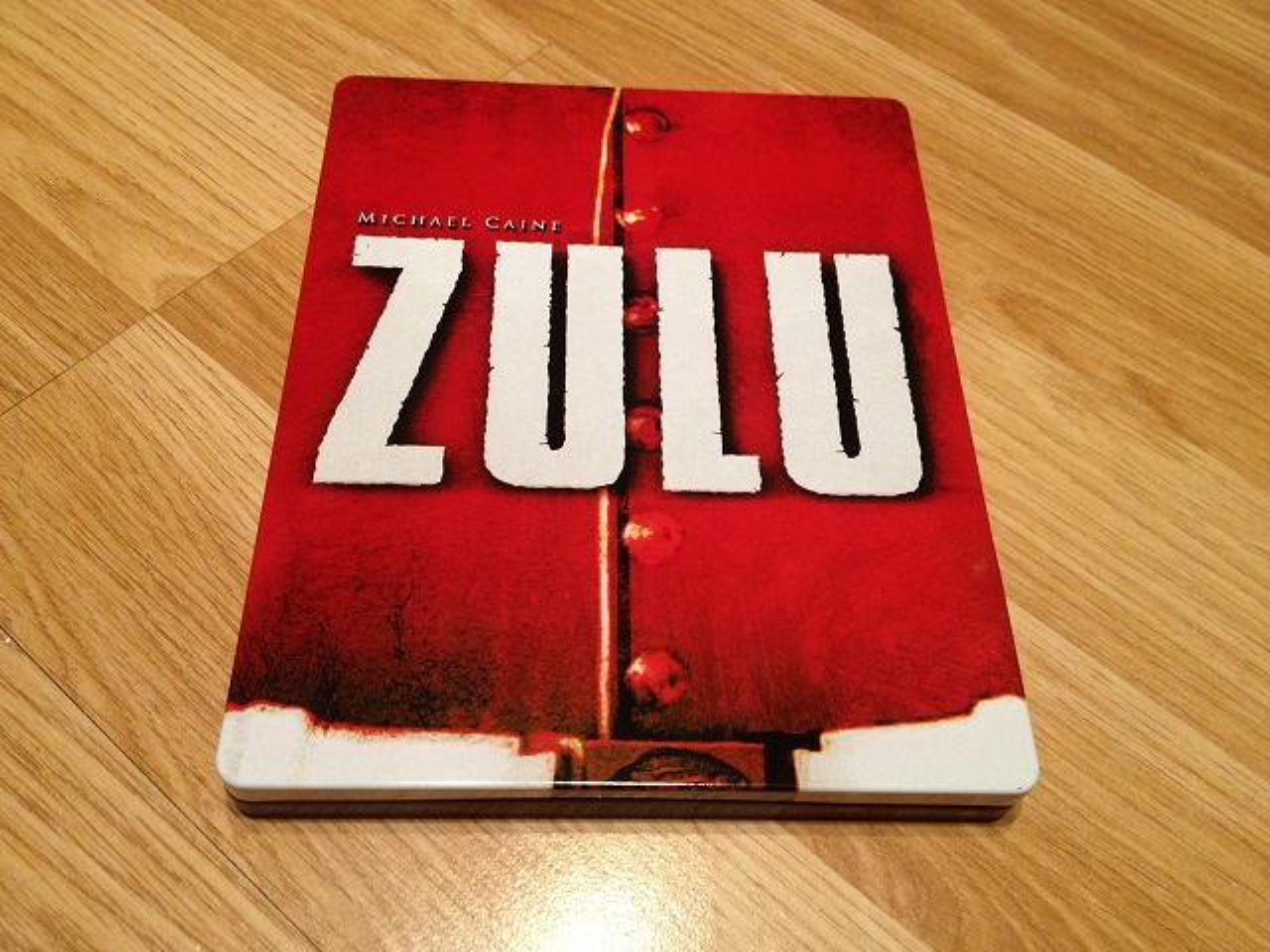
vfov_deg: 40.7
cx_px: 635
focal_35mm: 35
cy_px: 476
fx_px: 1284
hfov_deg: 52.6
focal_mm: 4.28
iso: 160
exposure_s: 1/20
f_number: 2.4
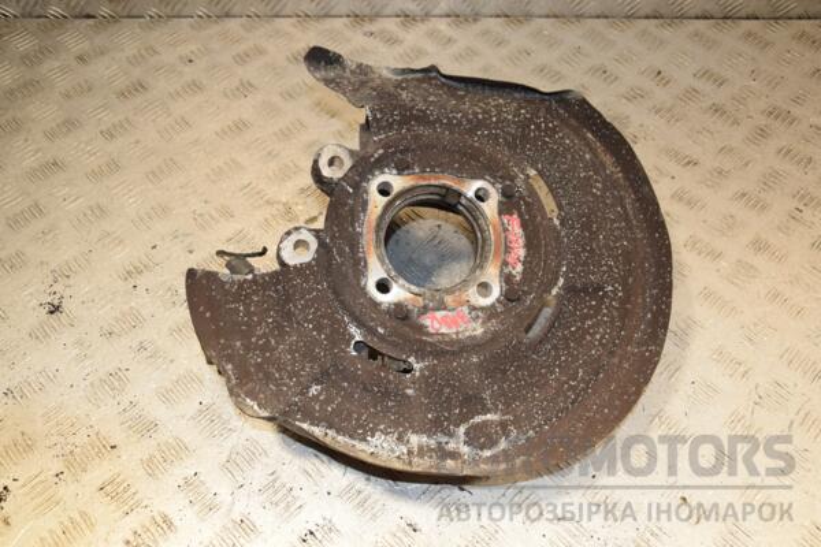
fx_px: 753
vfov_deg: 40.0
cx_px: 410
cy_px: 274
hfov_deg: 57.2
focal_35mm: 33
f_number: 6.3
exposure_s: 1/200
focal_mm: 22
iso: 800
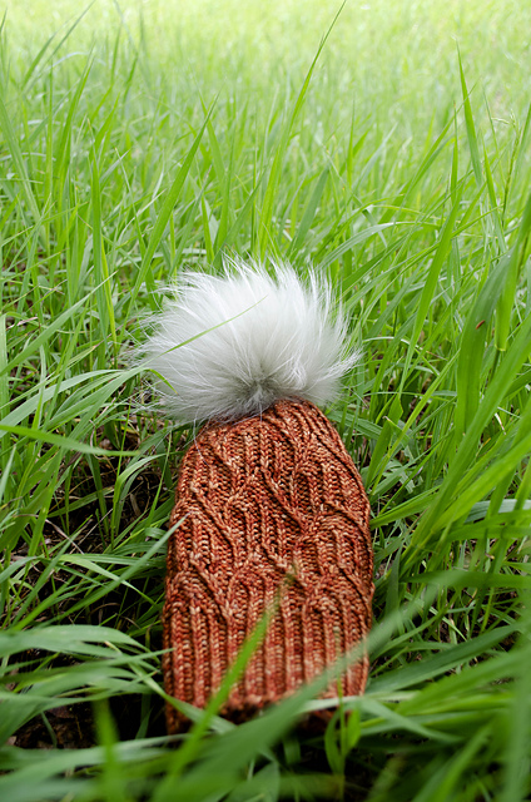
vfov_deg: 62.0
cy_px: 401
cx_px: 266
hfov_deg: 43.4
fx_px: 667
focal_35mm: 30
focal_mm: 20
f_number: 5.6
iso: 360
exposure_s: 1/125
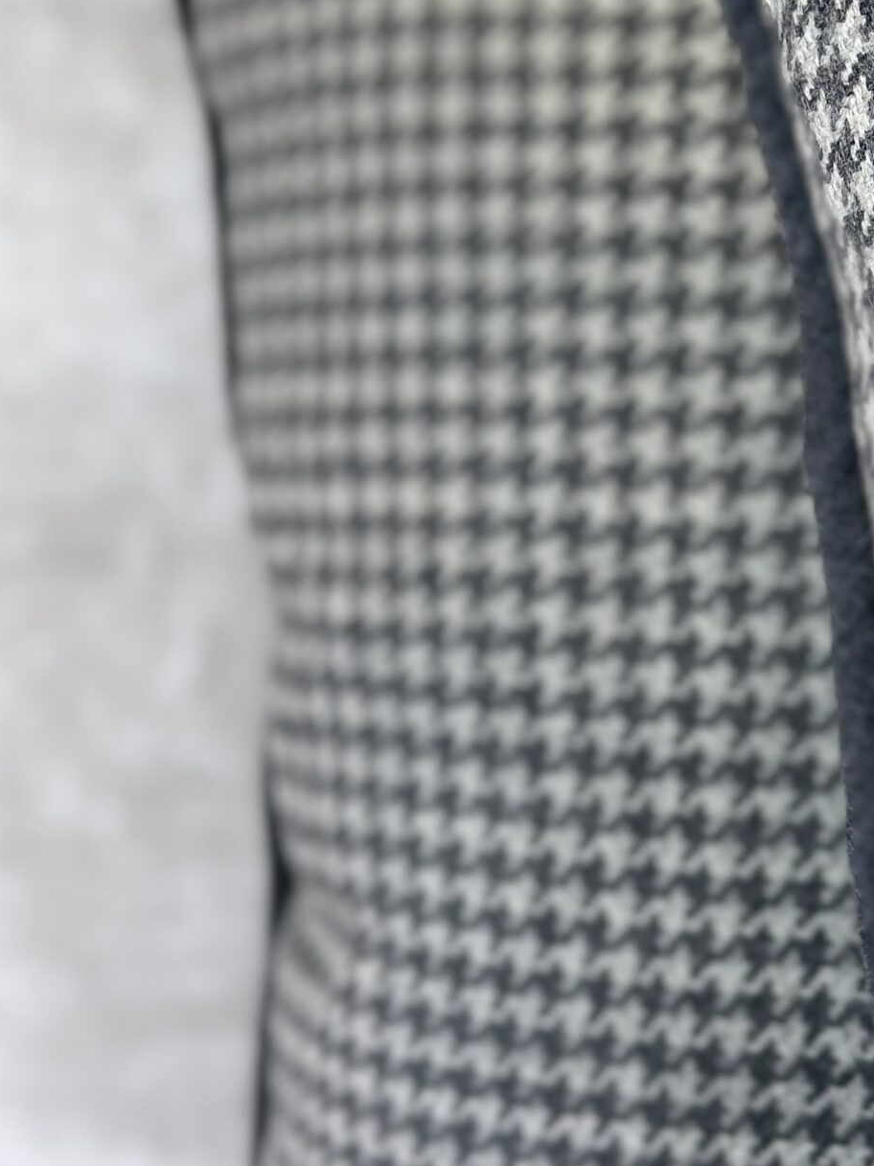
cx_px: 877
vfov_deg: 19.4
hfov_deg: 14.4
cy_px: 412
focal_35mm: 101
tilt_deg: -17.1
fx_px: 3402
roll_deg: +1.7
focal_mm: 6.86
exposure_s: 1/120
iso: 80
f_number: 1.78
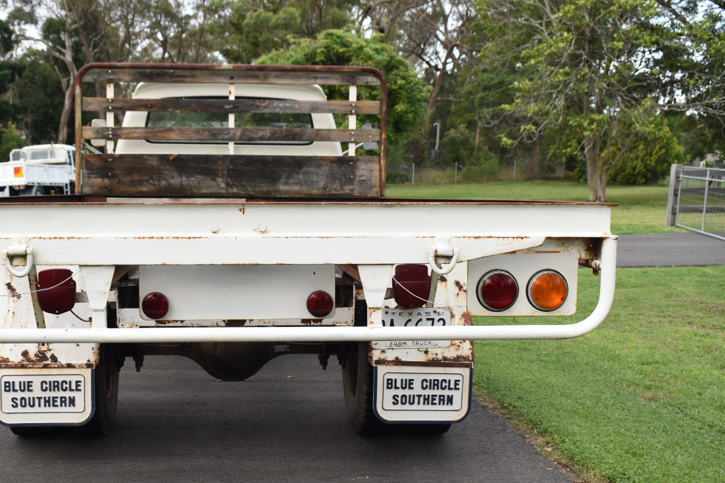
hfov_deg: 38.9
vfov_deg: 26.6
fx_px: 1021
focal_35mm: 51
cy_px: 275
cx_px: 292
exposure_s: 1/250
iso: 360
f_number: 5.6
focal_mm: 23
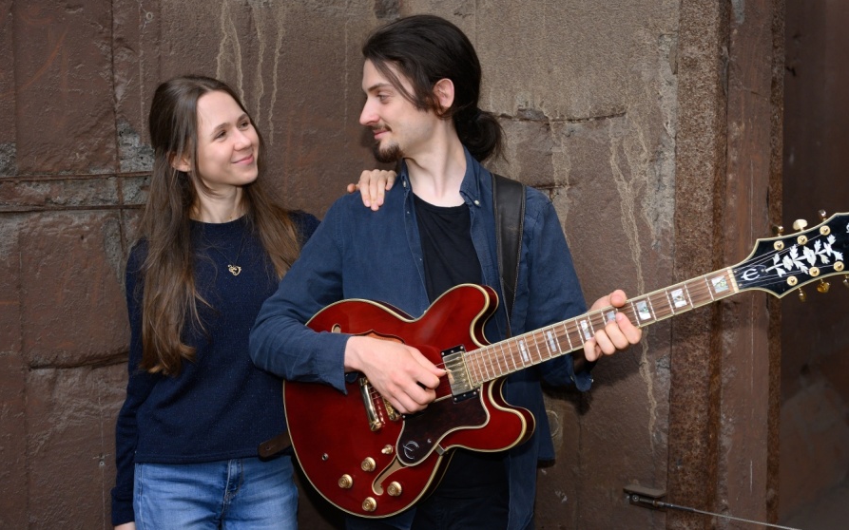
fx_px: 949
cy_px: 248
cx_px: 425
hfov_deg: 48.2
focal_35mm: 41
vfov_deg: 31.2
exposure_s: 1/200
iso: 1250
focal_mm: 40
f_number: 5
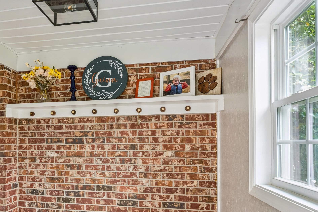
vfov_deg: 46.7
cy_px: 152
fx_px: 238
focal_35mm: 27
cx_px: 108
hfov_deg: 65.8
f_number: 13
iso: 400
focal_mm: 16.6
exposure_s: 1/3.33
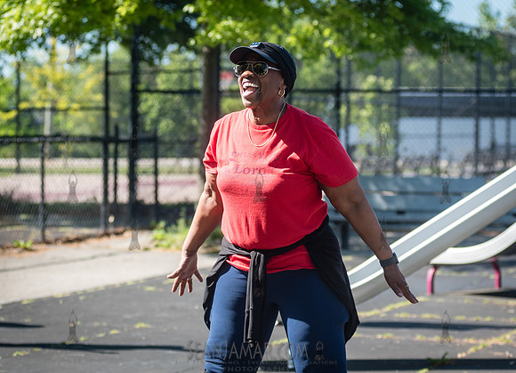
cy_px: 210
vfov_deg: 12.2
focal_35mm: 119
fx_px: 1745
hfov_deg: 16.8
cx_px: 249
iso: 200
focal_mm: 86
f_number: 3.5
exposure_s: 1/640
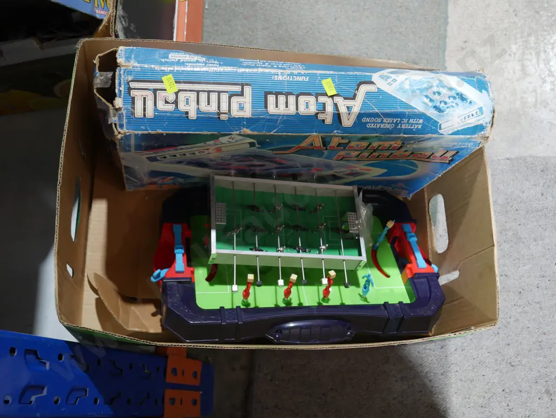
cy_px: 209
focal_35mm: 40
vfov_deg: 36.0
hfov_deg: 46.8
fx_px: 643
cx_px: 278
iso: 1000
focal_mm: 20
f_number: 4.4
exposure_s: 1/60
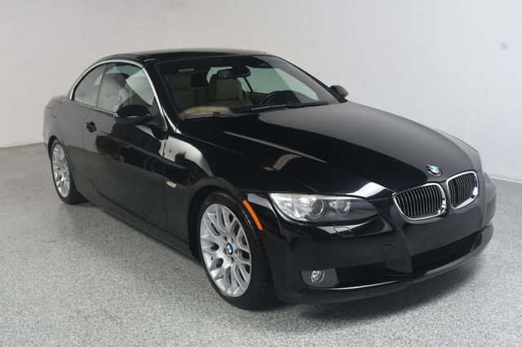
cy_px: 174
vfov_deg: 34.2
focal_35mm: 39
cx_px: 261
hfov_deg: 49.6
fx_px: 565
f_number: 9
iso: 100
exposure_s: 1/160
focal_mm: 26
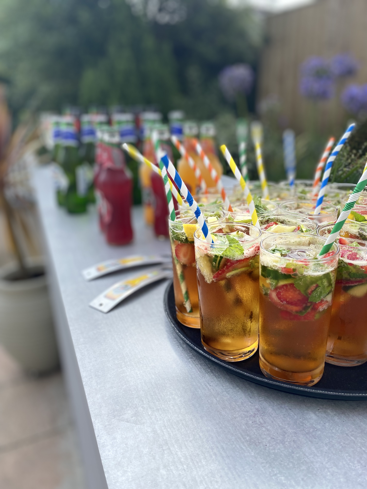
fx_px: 368
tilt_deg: -19.3
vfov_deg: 67.3
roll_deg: +0.9
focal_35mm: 26
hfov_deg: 53.1
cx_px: 184
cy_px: 244
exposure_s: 1/1218
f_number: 1.8
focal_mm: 4.25
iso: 32
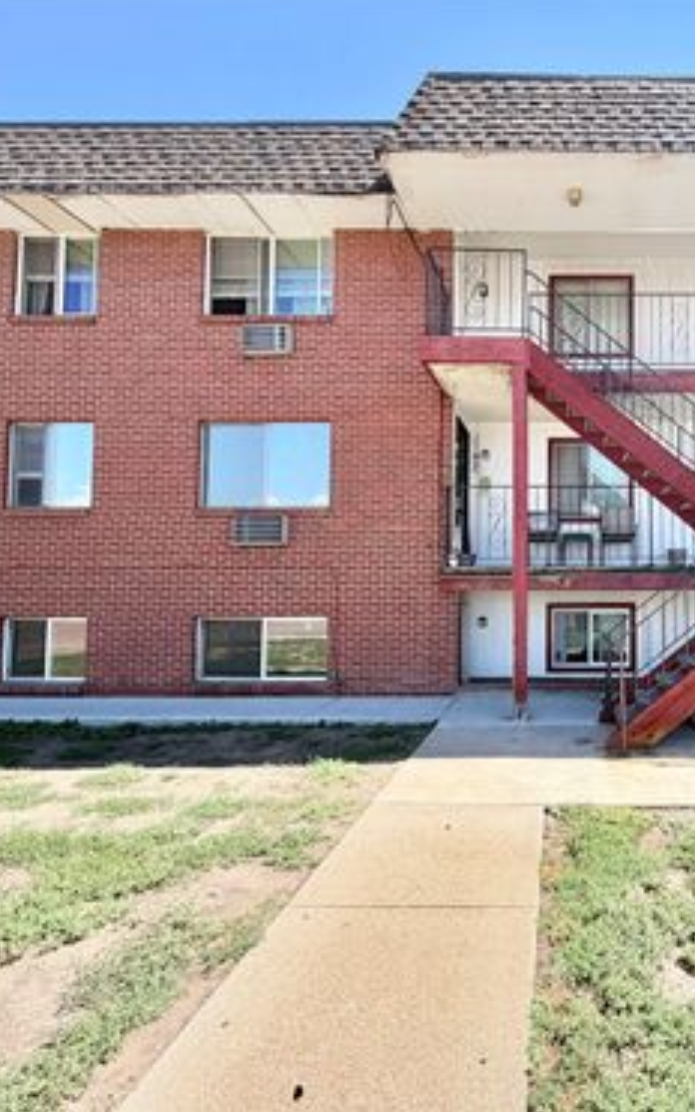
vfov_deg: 85.1
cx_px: 566
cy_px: 553
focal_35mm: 20
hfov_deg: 55.1
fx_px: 606
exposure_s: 1/672
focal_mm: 2.22
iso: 40
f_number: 2.2
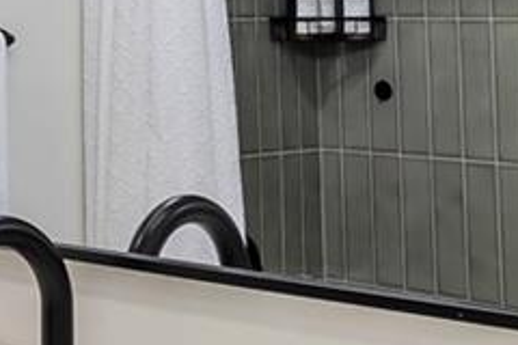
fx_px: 1439
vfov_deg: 13.6
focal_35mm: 100
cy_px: 52
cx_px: -179
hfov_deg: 18.8
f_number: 9
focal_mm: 10
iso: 100
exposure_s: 1/5
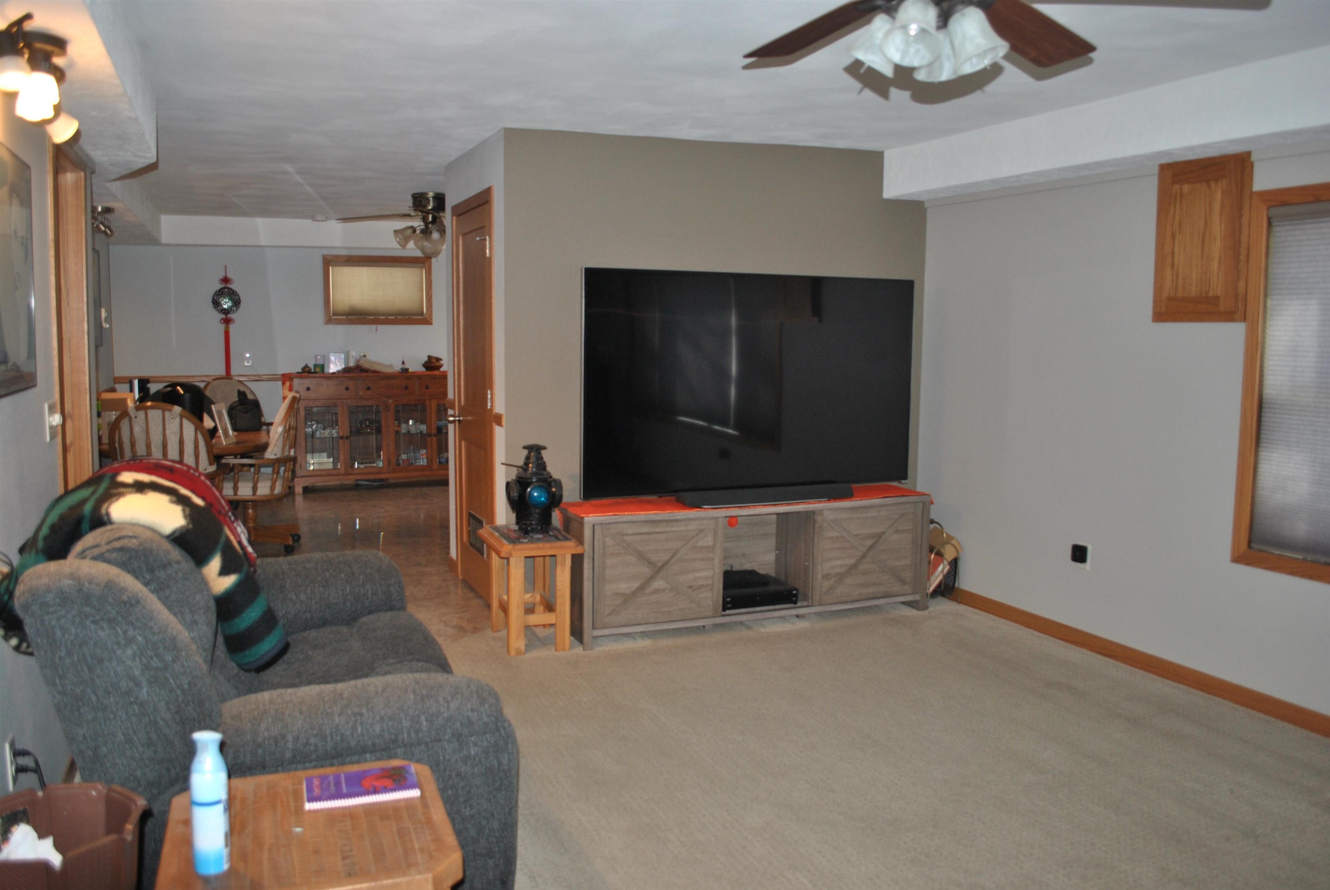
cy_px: 445
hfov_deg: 67.3
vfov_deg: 48.0
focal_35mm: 27
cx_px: 665
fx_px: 999
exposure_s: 1/60
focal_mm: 18
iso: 200
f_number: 3.5
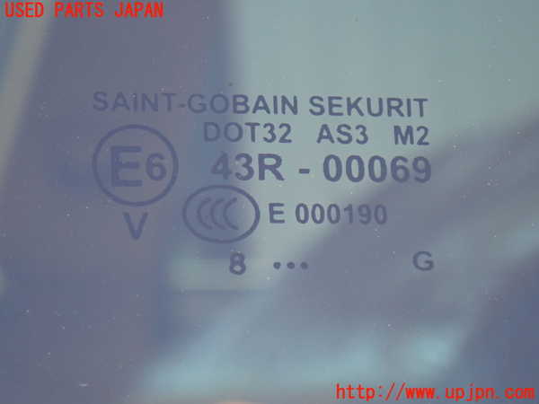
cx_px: 270
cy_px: 202
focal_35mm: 100
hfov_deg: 19.6
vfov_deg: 14.8
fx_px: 1557
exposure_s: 1/100
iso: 200
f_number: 4.9
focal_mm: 18
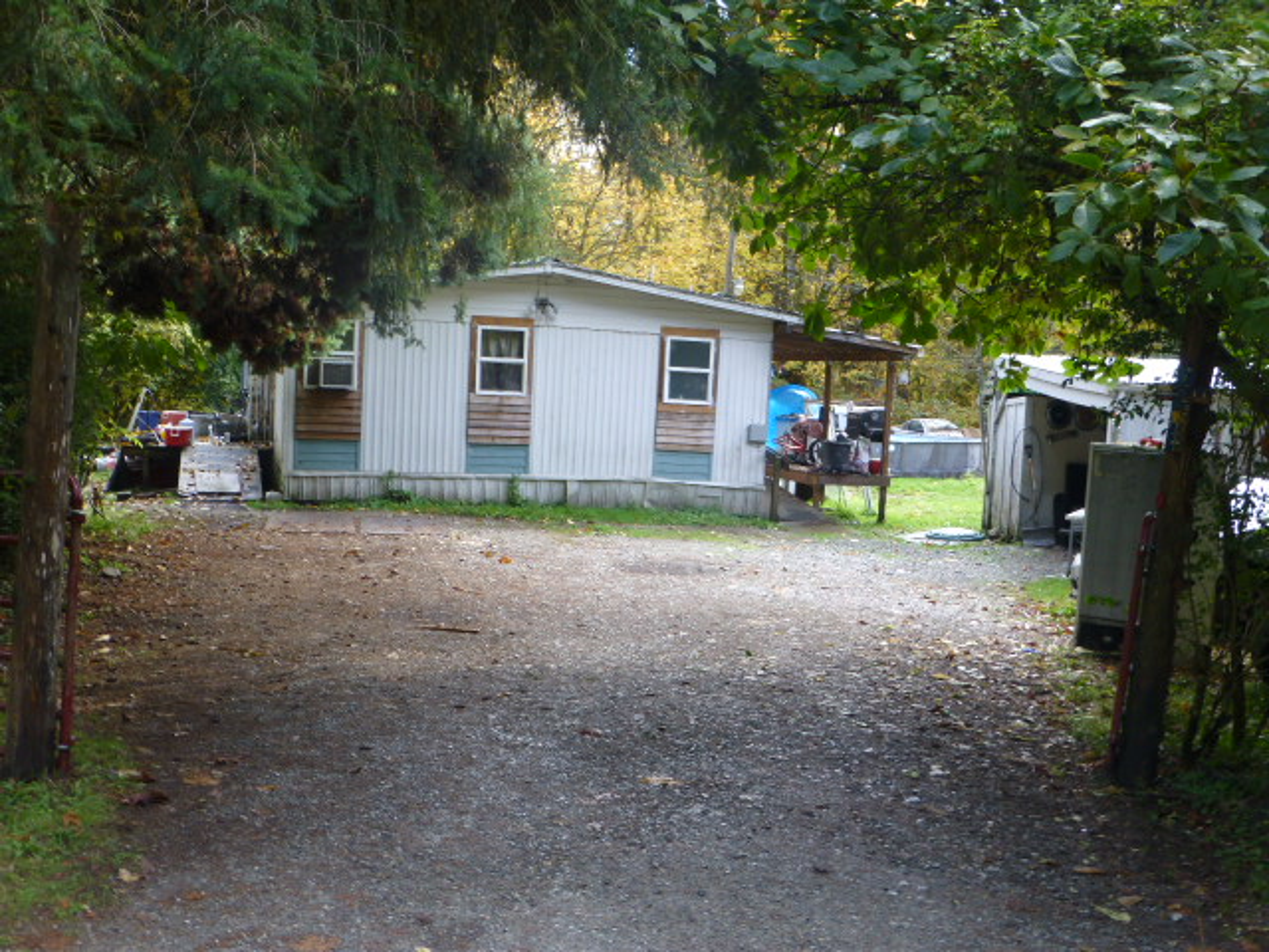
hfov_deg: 42.9
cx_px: 634
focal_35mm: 44
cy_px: 476
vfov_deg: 32.9
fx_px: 1613
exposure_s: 1/60
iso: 125
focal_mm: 7.9
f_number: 4.1
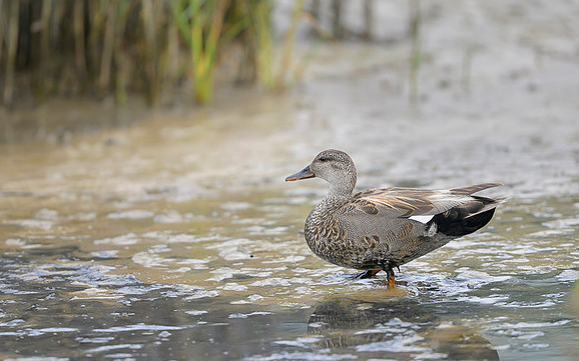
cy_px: 185
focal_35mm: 655
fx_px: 10334
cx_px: 291
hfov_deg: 3.2
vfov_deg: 2.0
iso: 200
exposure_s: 1/1250
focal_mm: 400
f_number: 2.8
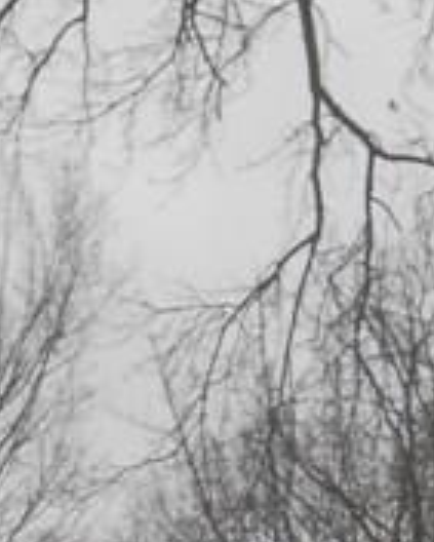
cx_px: 394
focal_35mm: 261
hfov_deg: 5.9
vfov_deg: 7.2
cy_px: 930
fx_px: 4187
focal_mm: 8.2
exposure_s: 1/160
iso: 80
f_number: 4.3
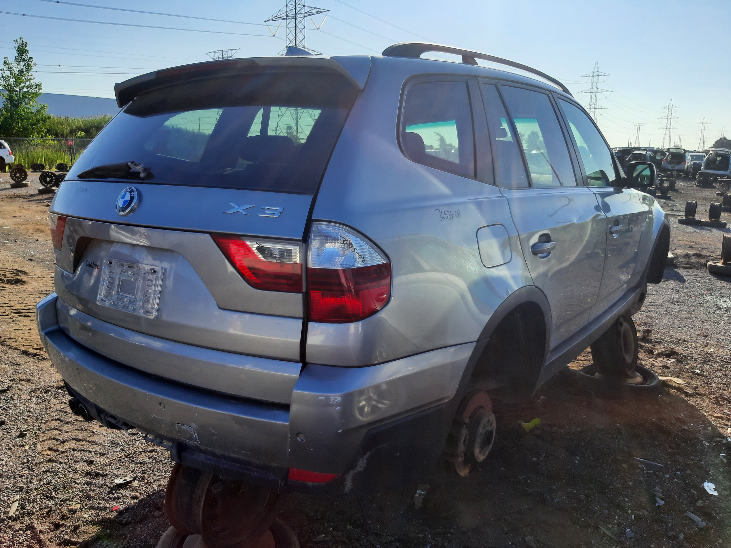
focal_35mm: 26
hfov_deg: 67.3
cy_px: 274
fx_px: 549
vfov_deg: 53.1
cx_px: 366
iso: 40
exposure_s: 1/998
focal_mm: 3.92
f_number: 1.7
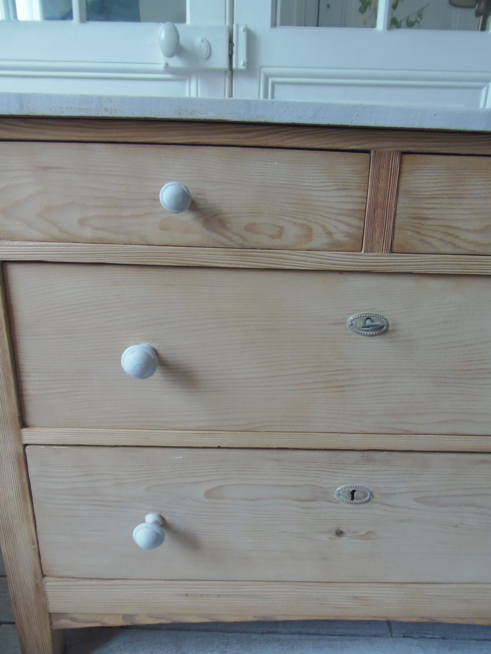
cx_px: 246
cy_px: 327
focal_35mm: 24
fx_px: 454
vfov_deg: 71.6
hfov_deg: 56.8
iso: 200
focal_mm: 4.3
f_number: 2.9
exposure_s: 1/13
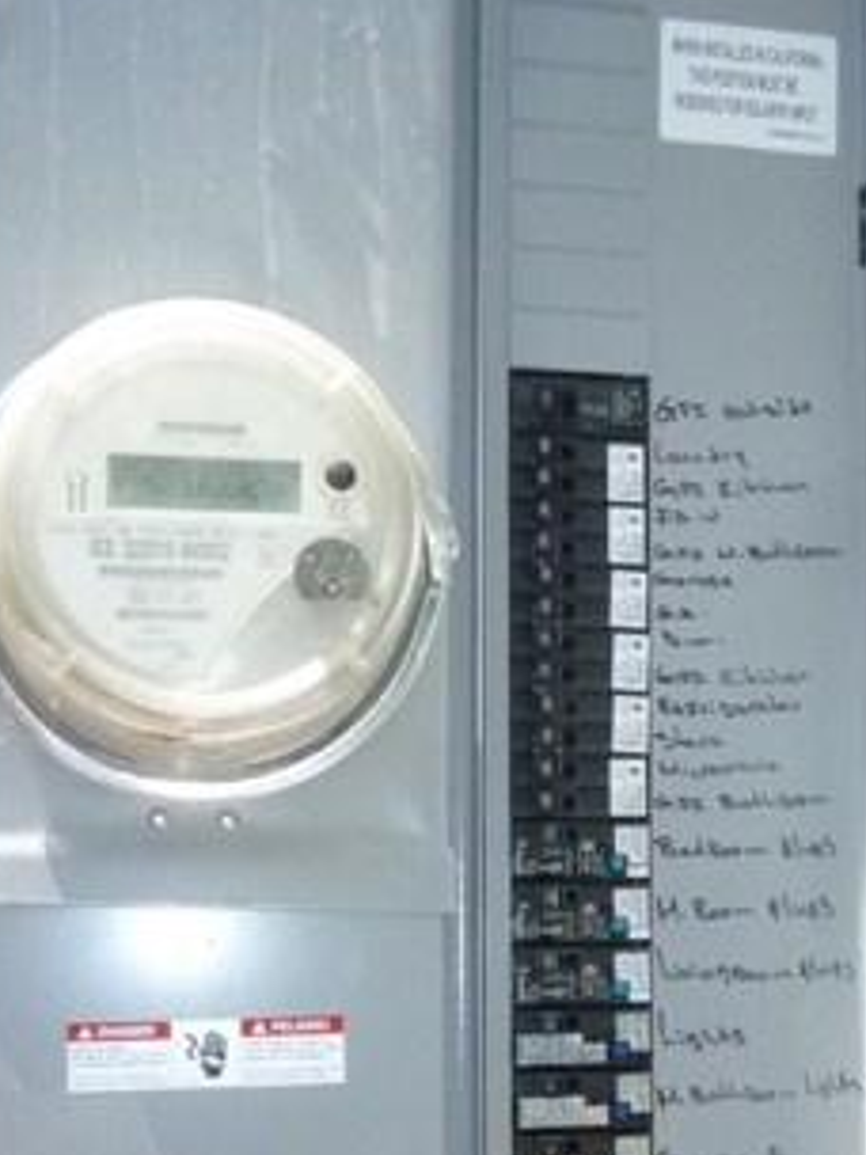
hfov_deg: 23.7
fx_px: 2035
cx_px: 684
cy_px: 878
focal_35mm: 61
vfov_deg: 31.1
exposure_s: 1/800
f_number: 5
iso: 400
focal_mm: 5.2
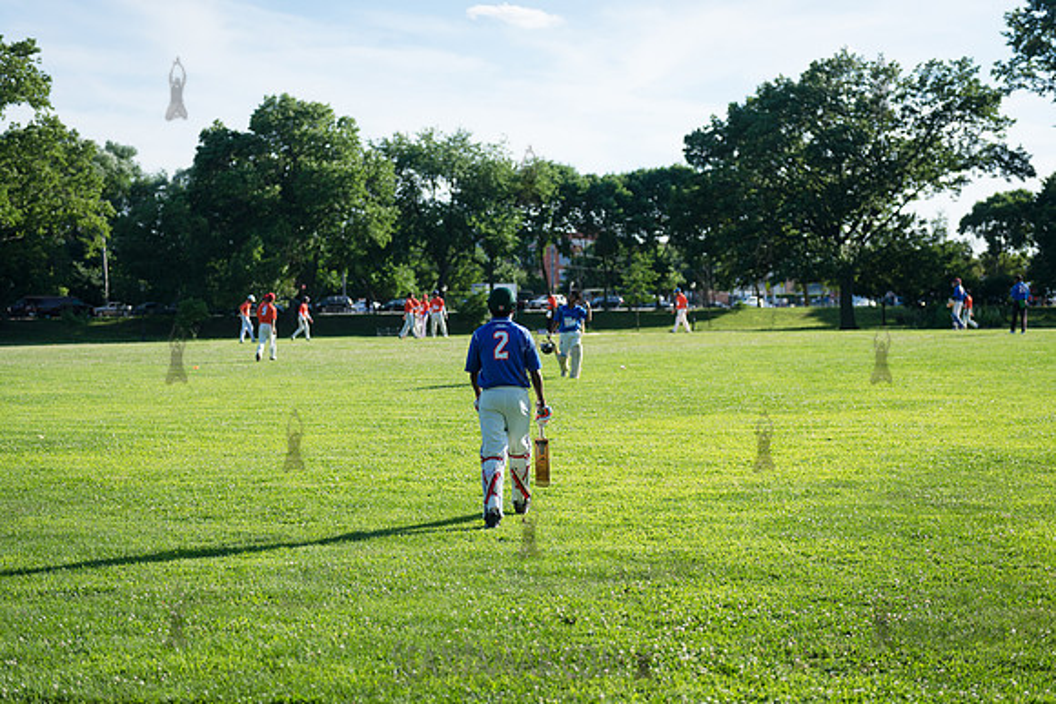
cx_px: 528
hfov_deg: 34.5
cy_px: 352
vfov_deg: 23.4
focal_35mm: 58
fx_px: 1702
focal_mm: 58
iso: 200
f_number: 2.8
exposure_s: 1/2500
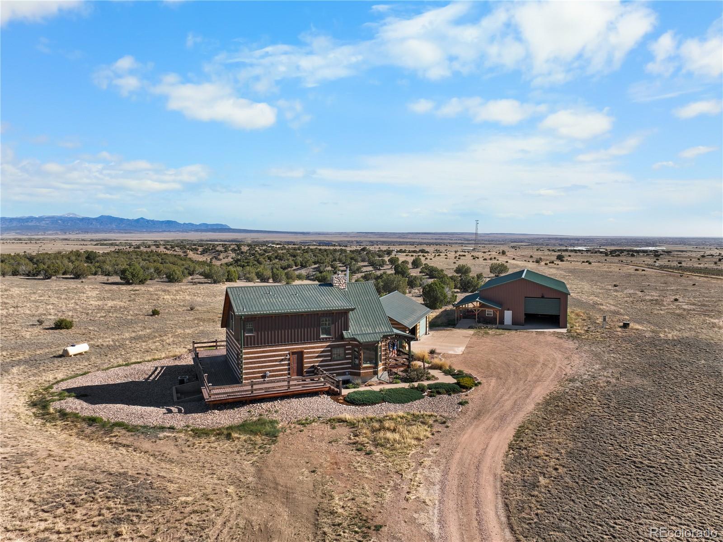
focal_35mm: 24
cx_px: 362
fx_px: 501
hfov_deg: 71.6
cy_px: 271
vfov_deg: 56.8
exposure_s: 1/50
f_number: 2.8
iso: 100
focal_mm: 12.29
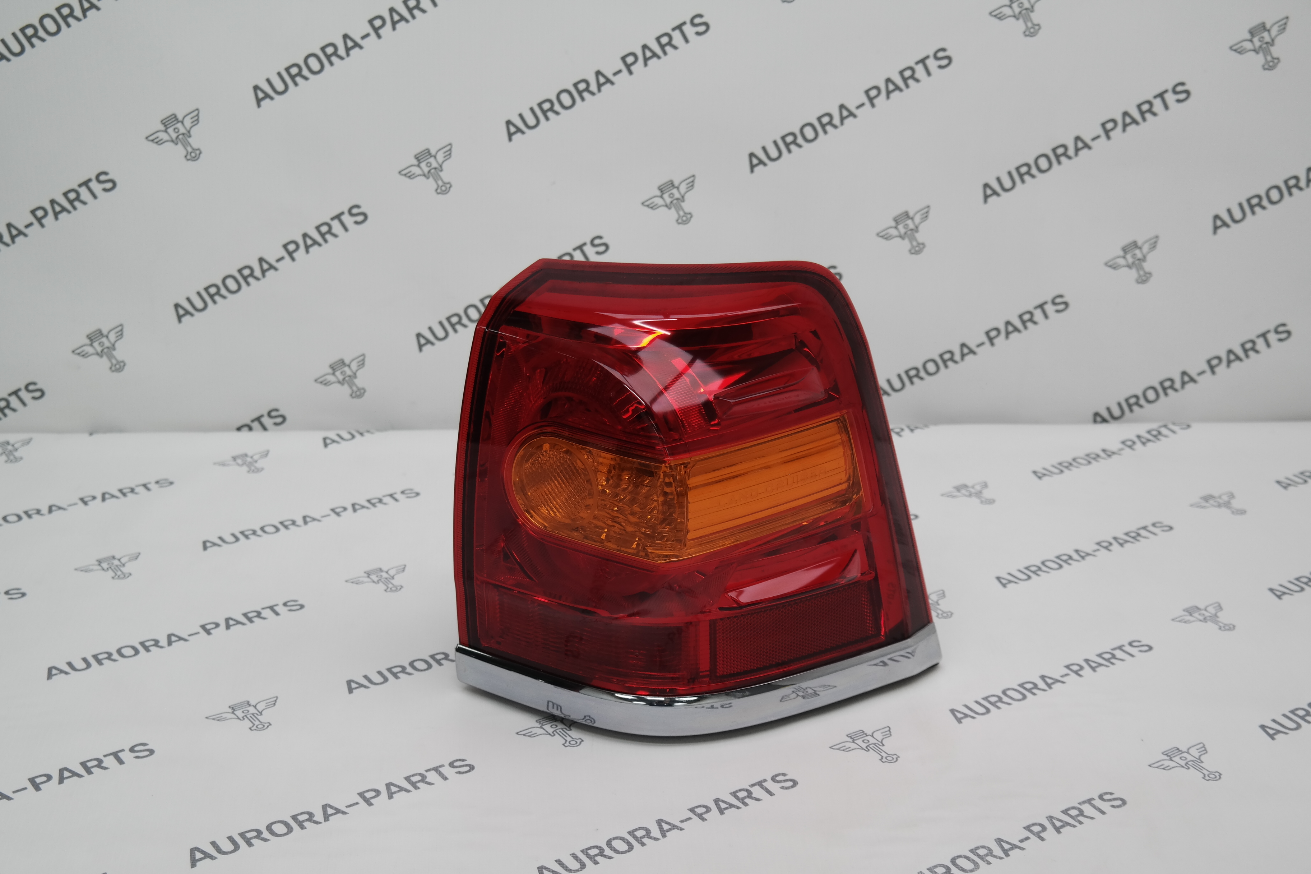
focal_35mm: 49
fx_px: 1784
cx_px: 658
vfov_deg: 27.5
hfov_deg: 40.3
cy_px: 452
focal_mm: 30
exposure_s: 1/60
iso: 200
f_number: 4.5
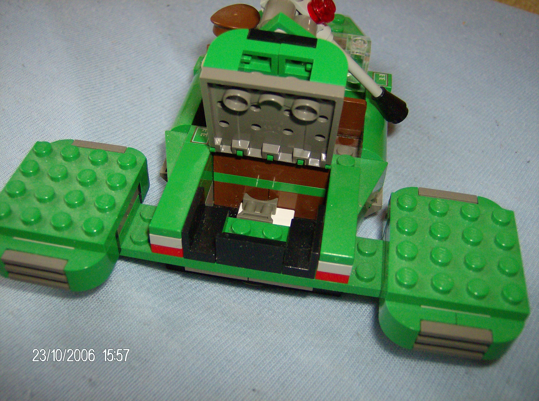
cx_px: 270
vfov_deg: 39.5
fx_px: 559
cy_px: 200
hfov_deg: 51.5
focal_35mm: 36
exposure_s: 1/60
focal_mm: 6
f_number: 2.8
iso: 200
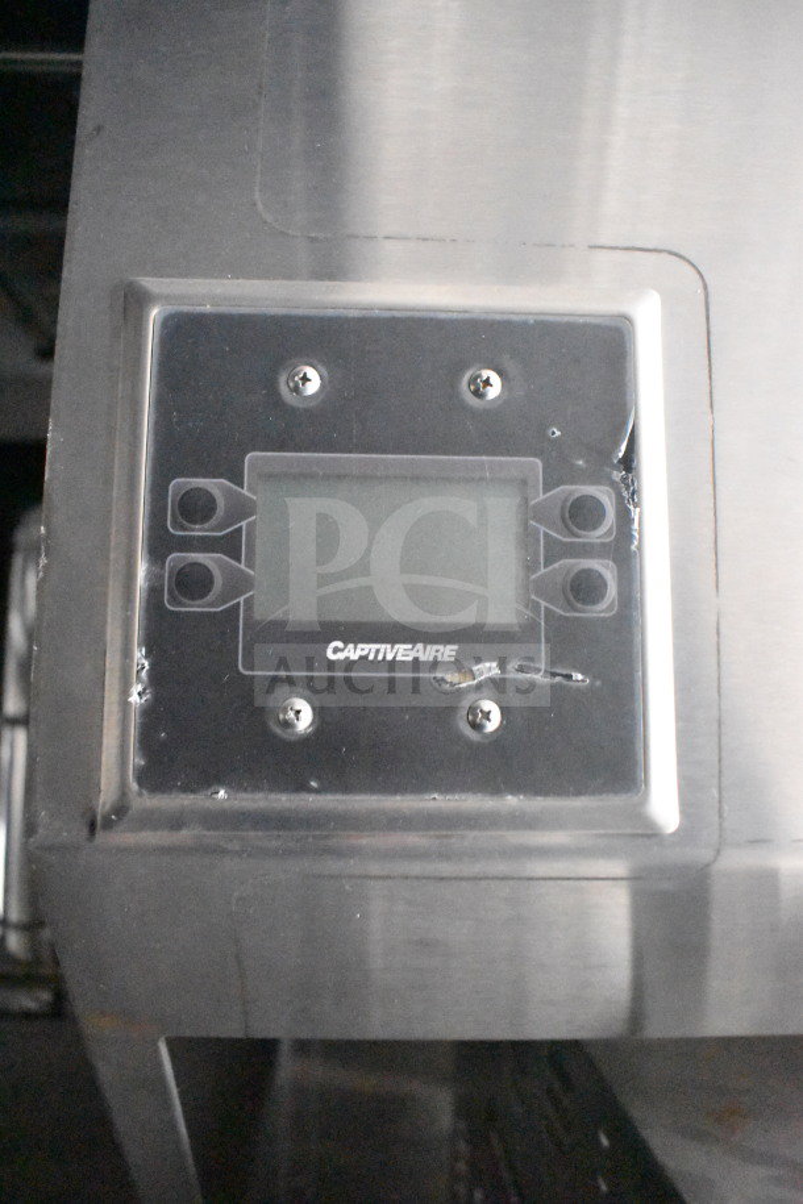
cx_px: 402
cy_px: 602
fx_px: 903
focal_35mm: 27
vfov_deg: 67.4
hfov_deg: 47.9
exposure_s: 1/13
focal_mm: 18
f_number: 3.5
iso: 25600
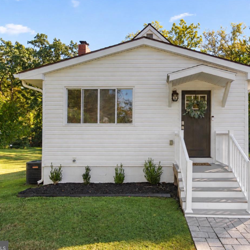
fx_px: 210
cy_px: 126
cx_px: 160
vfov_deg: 61.6
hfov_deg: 60.6
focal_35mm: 26
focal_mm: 13
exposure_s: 1/160
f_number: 9
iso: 640
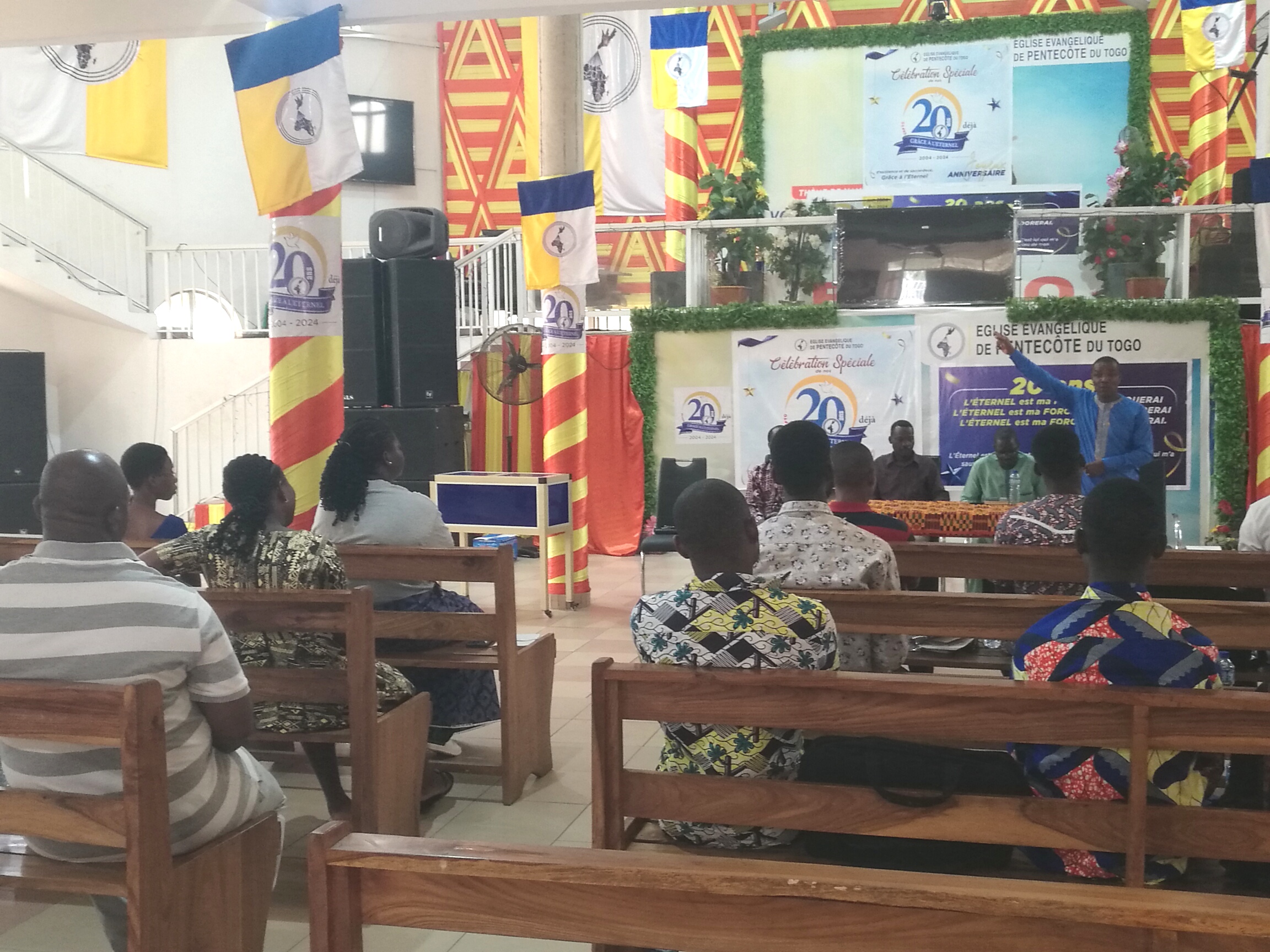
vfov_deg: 35.1
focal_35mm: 41
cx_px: 635
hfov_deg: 45.8
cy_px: 476
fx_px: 1504
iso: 160
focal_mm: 4.04
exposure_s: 1/30
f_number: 2
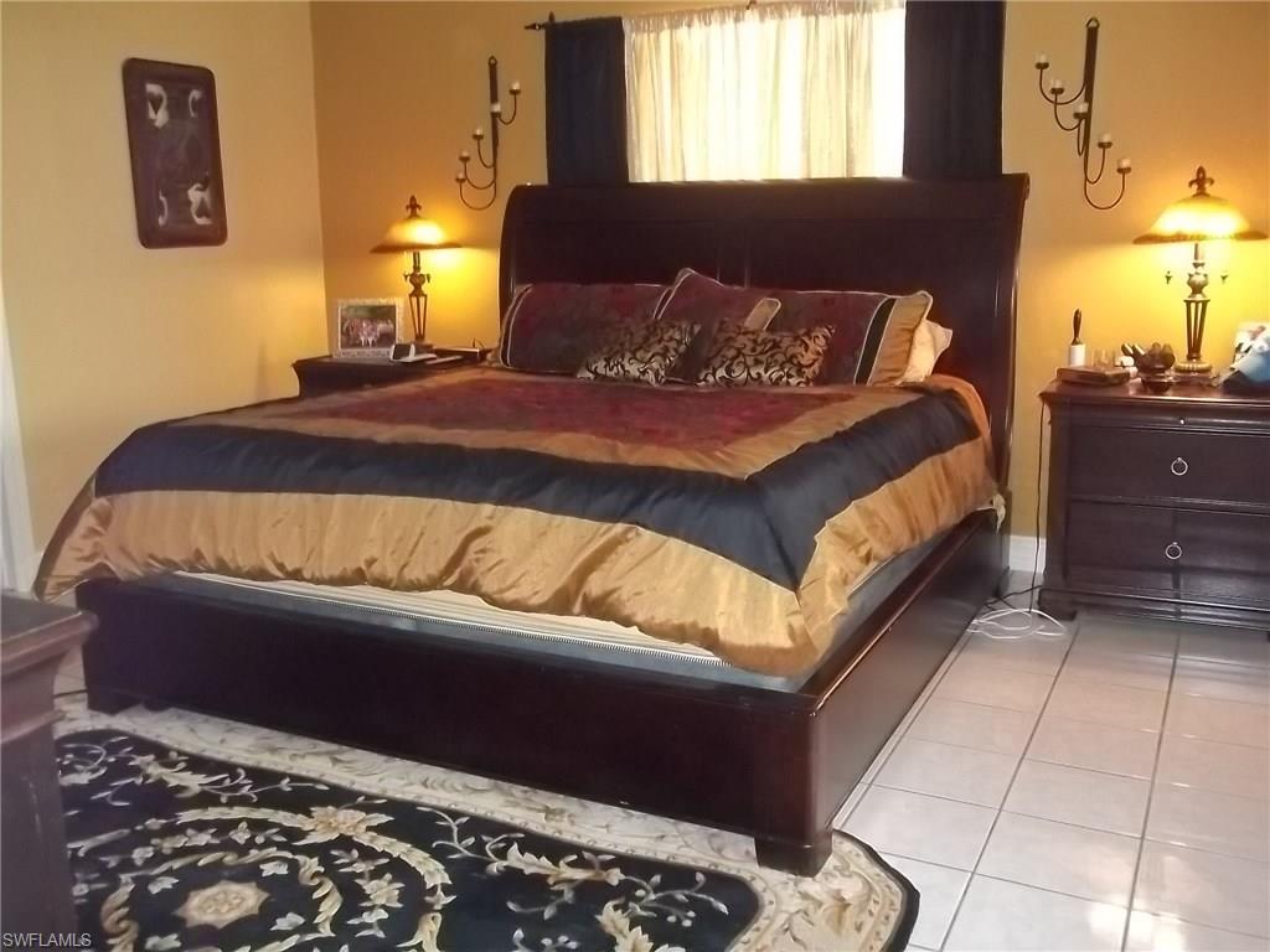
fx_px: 1174
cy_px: 476
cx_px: 635
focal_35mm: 32
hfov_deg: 56.8
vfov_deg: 44.2
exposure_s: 1/30
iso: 400
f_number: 2.9
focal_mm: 5.7
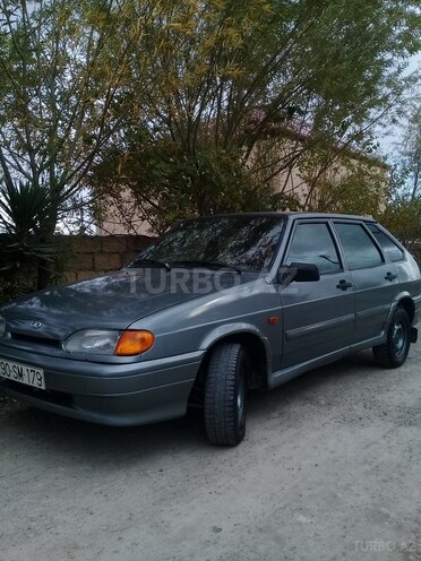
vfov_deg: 58.4
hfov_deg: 45.4
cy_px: 280
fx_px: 503
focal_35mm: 31
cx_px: 210
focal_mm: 3.3
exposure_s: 1/762
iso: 64
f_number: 2.2
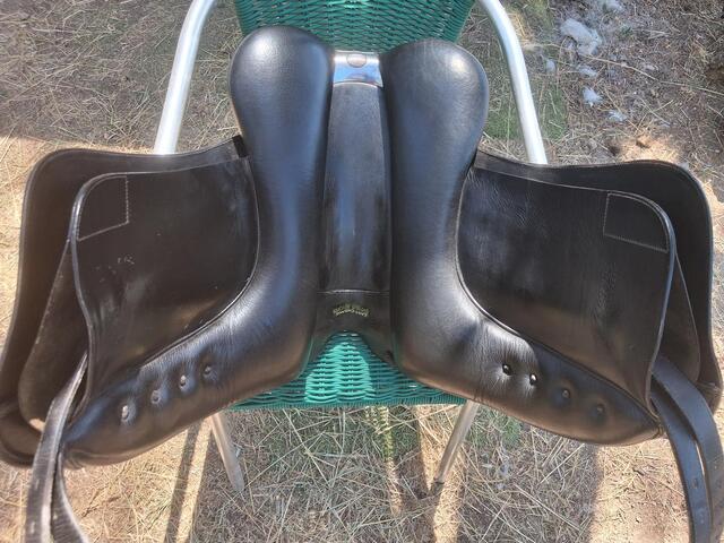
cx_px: 362
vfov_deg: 51.4
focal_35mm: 27
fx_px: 565
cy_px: 272
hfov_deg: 65.3
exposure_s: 1/100
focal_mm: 4
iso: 25
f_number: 1.8
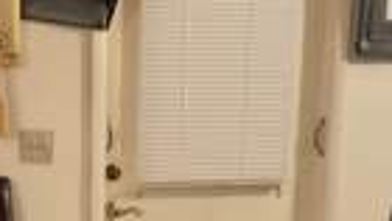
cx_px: 146
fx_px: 1123
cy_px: 320
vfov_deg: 10.9
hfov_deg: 19.8
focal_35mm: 108
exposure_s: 1/30
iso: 320
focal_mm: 3
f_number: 1.8
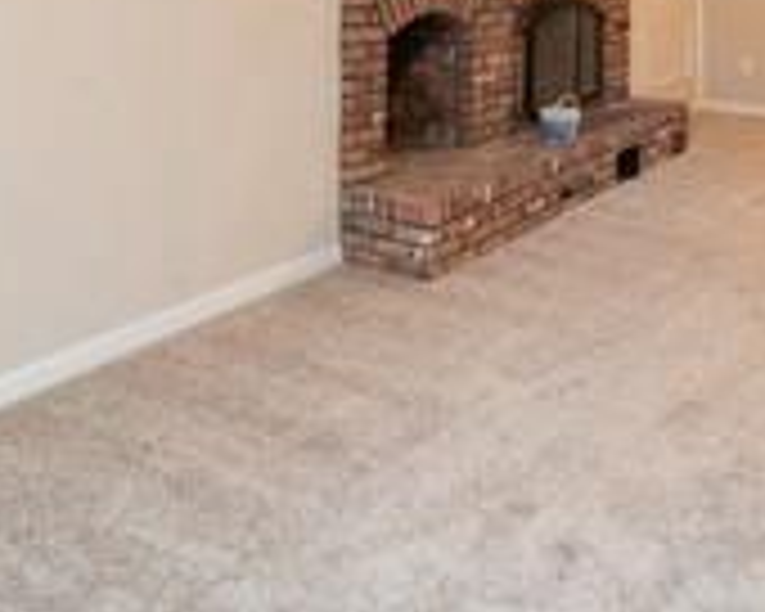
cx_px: 594
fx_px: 838
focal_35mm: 37
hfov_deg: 46.9
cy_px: -45
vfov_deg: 35.0
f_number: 8
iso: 100
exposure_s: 2
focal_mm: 15
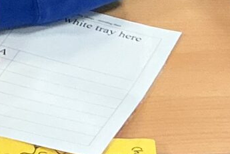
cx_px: -61
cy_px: -185
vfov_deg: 5.9
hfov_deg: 9.1
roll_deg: +0.4
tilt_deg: -25.4
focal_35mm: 224
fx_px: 1431
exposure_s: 1/60
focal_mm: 3
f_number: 1.8
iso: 125
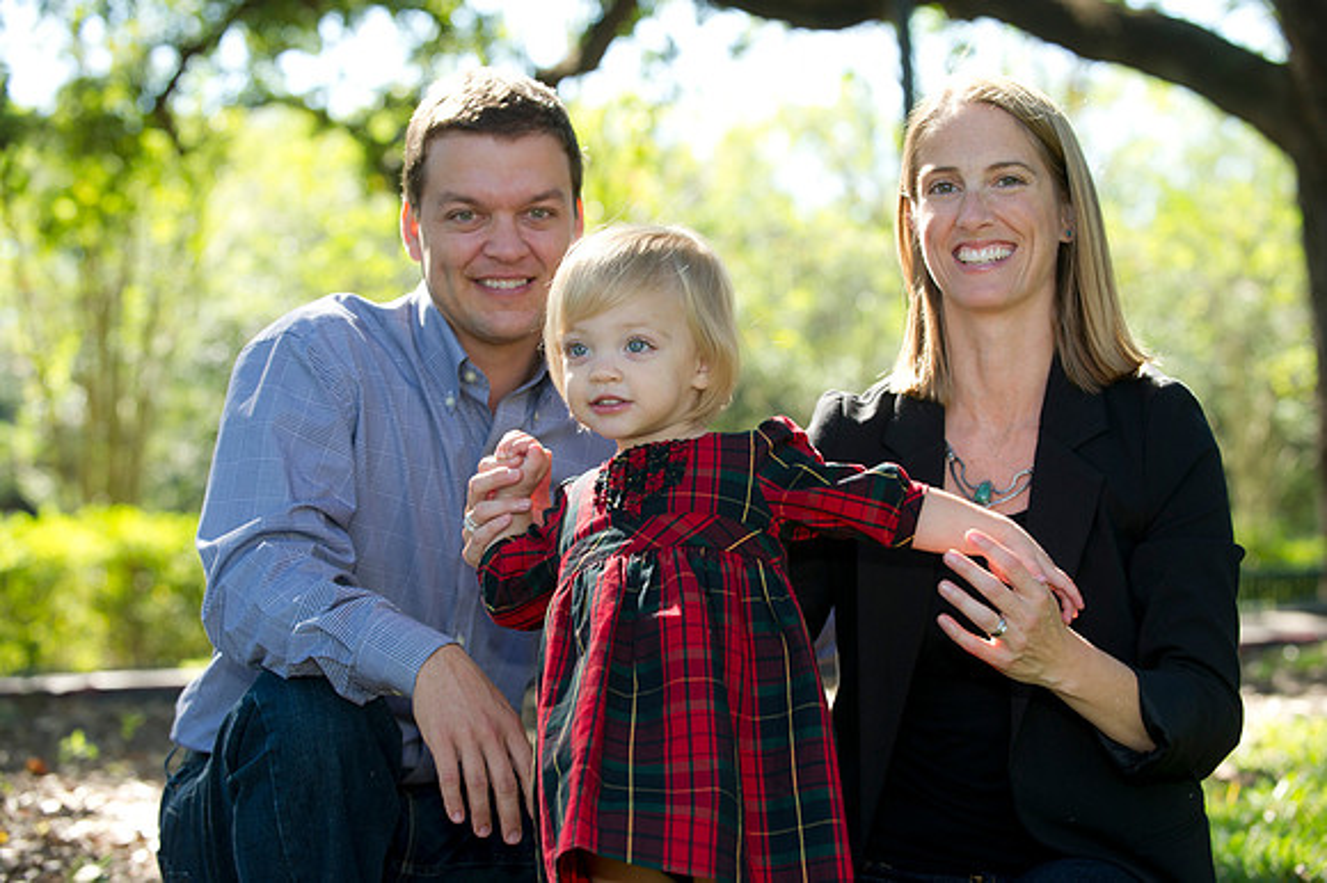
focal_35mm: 82
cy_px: 442
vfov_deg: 16.6
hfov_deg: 24.8
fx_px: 3021
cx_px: 664
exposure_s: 1/160
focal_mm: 82
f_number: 4
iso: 250
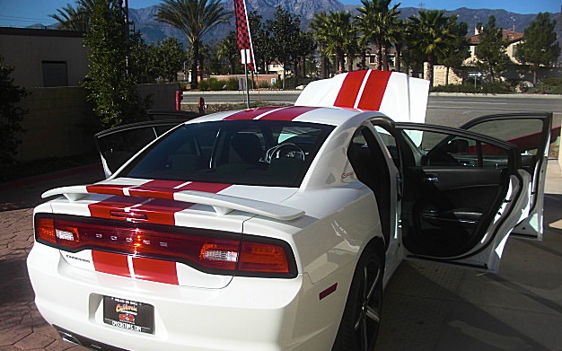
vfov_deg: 32.7
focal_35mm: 39
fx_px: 597
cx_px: 284
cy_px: 203
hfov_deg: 50.4
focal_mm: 6.3
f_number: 7.9
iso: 50
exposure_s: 1/200
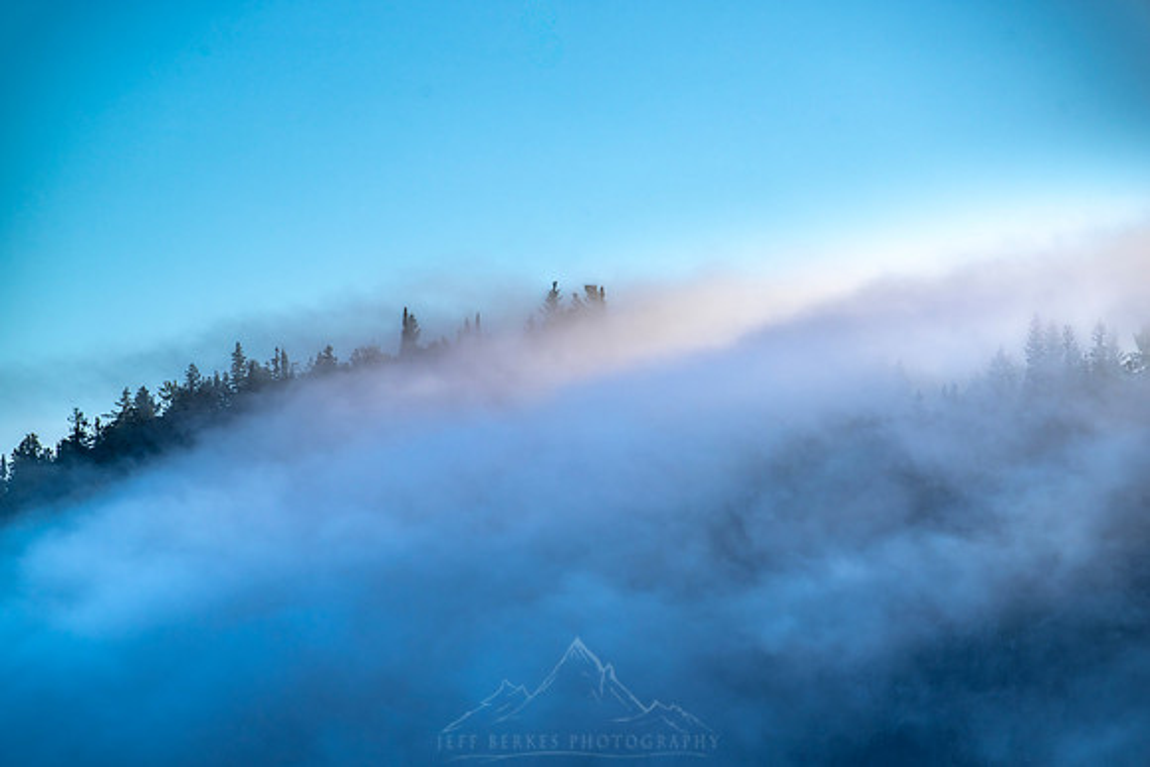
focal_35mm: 400
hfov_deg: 5.2
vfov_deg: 3.4
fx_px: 12780
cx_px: 575
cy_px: 384
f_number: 7.1
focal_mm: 400
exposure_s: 1/1000
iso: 200
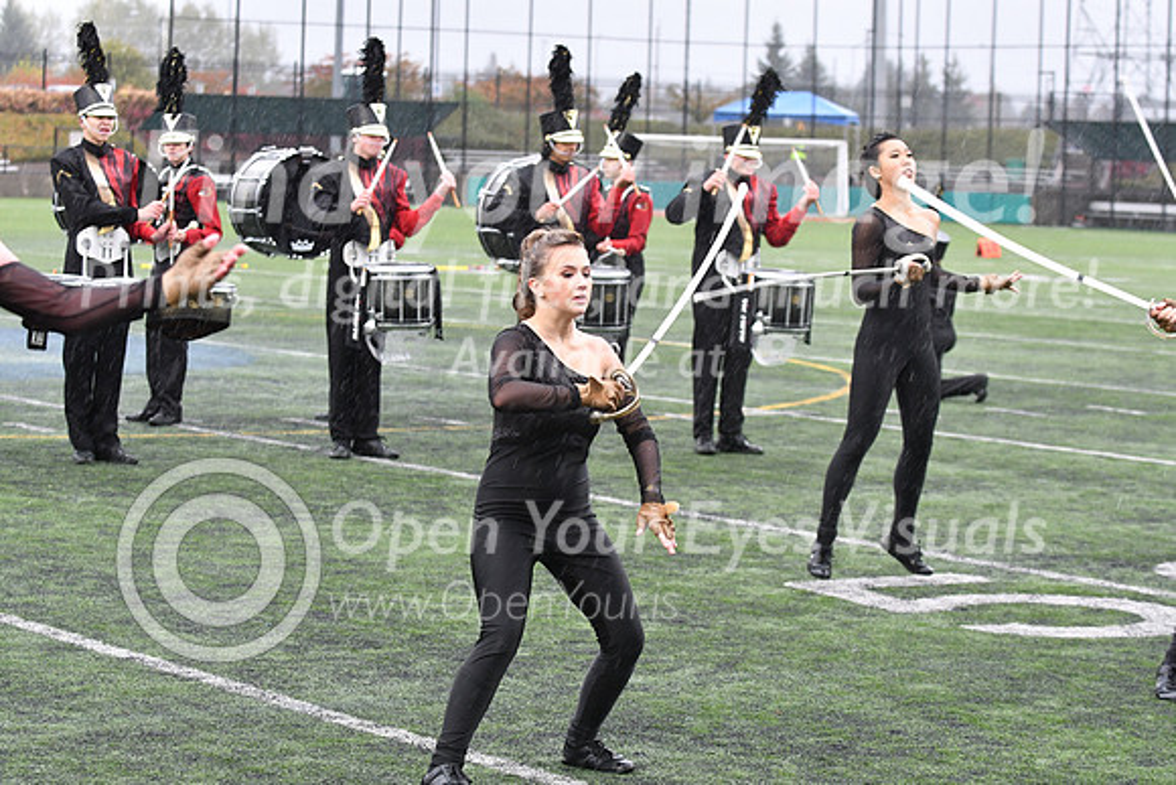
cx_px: 588
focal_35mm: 105
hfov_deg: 19.5
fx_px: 3431
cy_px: 392
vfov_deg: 13.0
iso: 1000
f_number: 4
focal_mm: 70
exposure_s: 1/320
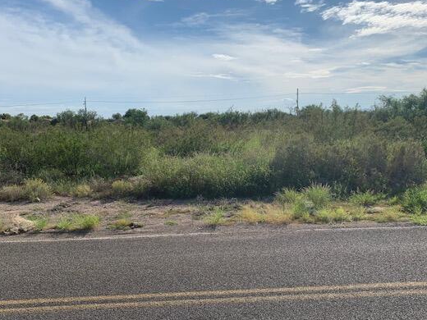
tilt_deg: -5.2
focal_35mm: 32
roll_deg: +1.0
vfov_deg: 44.1
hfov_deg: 56.8
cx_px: 217
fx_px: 395
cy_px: 152
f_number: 1.8
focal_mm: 4.25
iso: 25
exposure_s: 1/5405
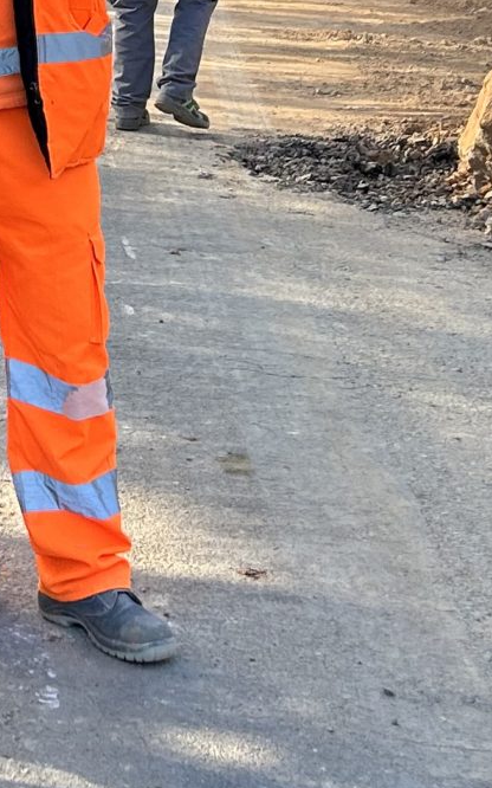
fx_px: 2275
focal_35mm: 106
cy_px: -43
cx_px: -160
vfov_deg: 19.0
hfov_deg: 12.0
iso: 50
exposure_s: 1/696
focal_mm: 5.7
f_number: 1.5
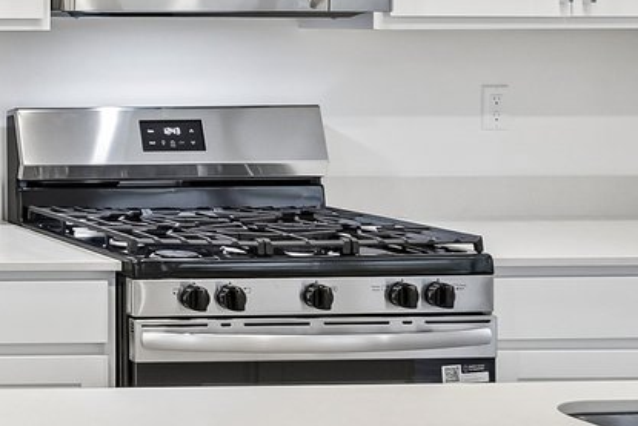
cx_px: -555
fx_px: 1400
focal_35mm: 79
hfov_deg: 18.8
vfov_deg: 17.0
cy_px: 24
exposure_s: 1/15
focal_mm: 16
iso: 400
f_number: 8
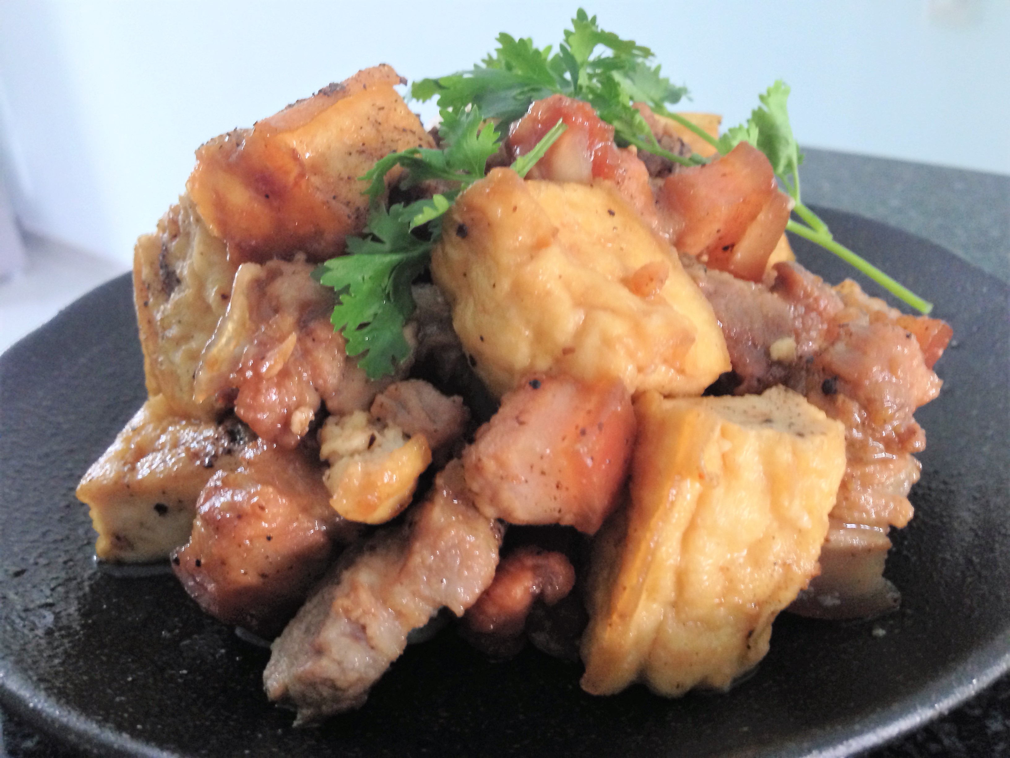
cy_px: 379
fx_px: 963
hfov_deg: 55.4
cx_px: 505
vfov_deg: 42.9
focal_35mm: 33
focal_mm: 4.12
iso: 250
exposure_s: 1/20
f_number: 2.4
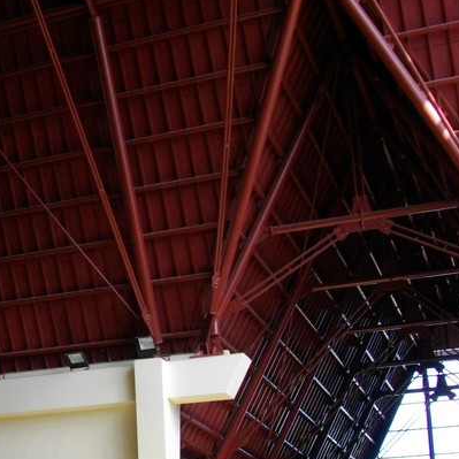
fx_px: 1020
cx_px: -13
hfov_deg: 24.1
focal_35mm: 68
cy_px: 311
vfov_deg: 25.2
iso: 100
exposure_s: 1/125
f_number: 2.9
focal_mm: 5.7
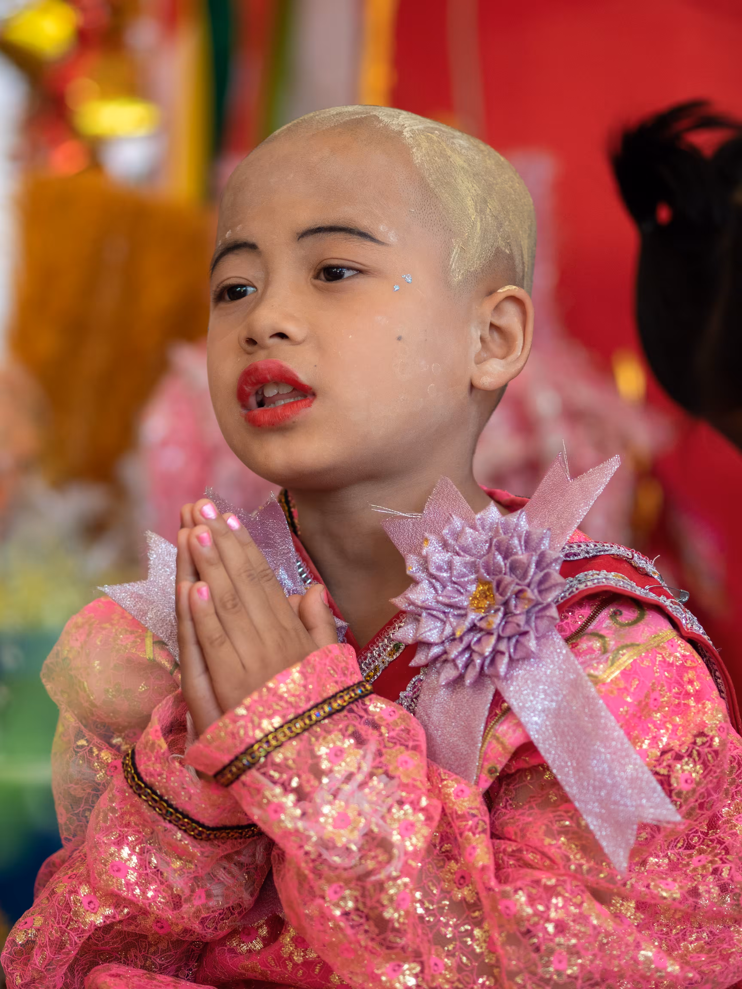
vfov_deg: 13.2
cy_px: 494
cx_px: 371
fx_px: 4287
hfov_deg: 9.9
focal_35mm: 150
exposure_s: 1/320
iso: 400
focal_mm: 75
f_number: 1.8
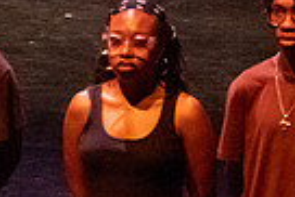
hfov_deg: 5.2
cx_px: 532
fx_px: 3183
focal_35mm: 388
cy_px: -262
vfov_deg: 3.5
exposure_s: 1/200
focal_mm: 75
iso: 4000
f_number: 3.5
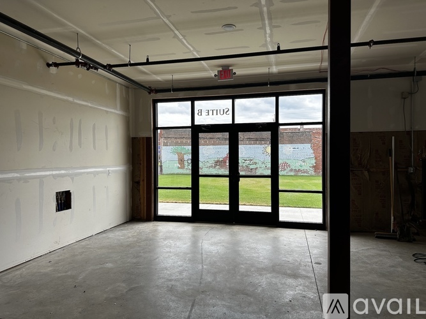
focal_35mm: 24
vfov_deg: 56.8
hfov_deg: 71.6
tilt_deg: -0.2
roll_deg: -0.2
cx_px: 213
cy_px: 160
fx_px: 295
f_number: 1.78
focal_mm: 6.86
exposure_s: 1/555
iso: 80
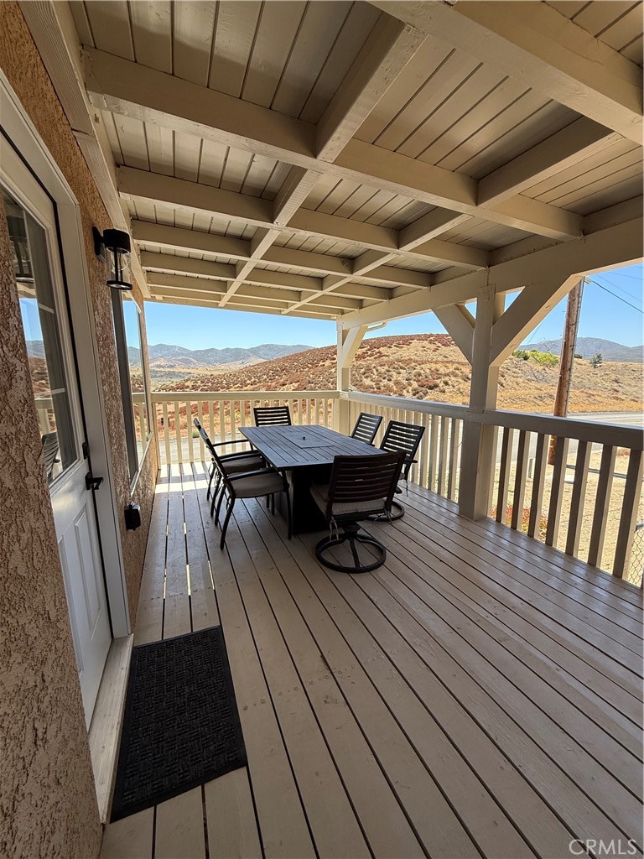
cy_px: 430
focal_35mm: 14
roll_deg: -0.7
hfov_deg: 85.7
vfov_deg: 102.1
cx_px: 322
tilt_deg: -9.1
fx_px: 347
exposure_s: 1/751
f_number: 2.2
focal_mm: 2.22
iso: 64
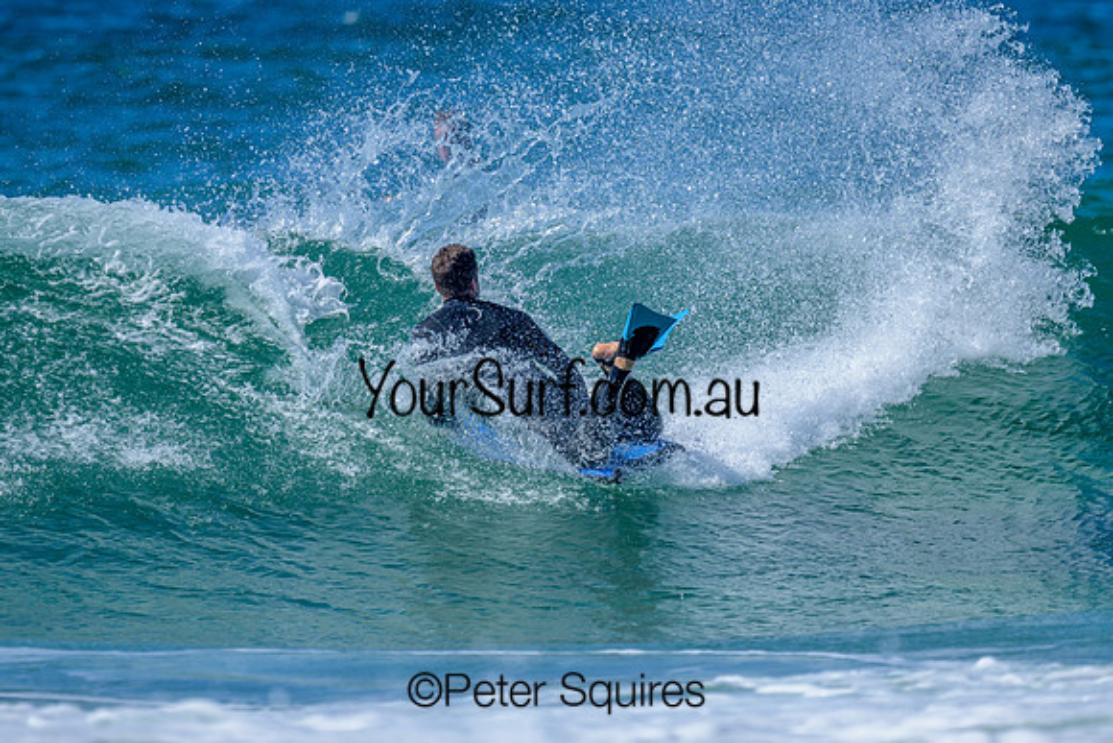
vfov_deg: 1.5
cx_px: 538
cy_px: 384
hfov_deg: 2.2
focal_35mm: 931
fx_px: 28787
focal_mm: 800
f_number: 6.3
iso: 280
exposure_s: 1/2000
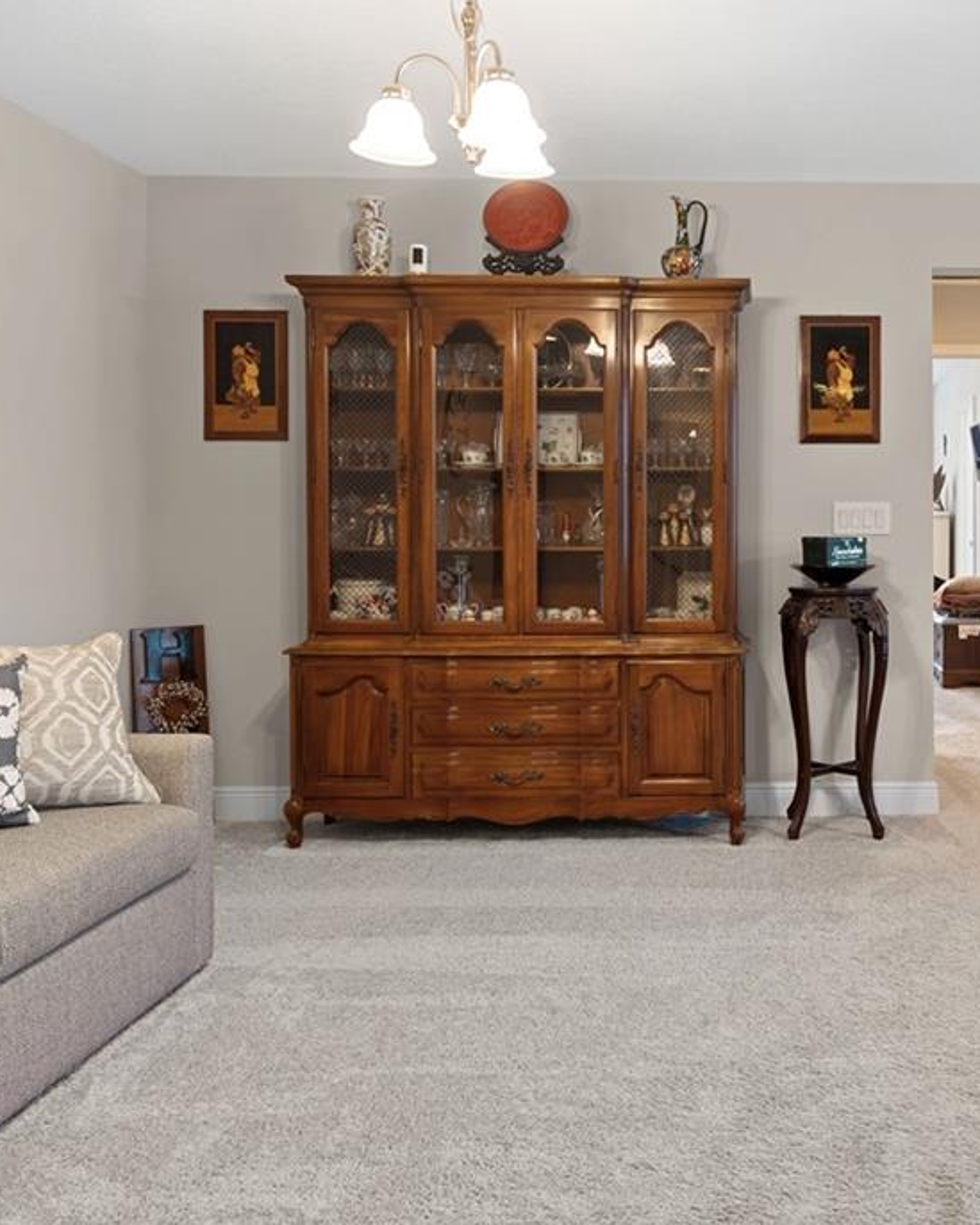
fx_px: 1269
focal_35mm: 35
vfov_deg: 51.4
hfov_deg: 39.9
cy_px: 552
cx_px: 832
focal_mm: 16
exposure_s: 4
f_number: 8
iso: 160
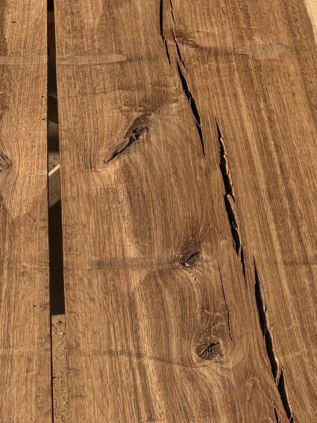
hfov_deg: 15.8
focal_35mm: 93
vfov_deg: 19.9
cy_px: 499
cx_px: 70
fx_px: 1135
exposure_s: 1/2364
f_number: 1.6
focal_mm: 5.96
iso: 50
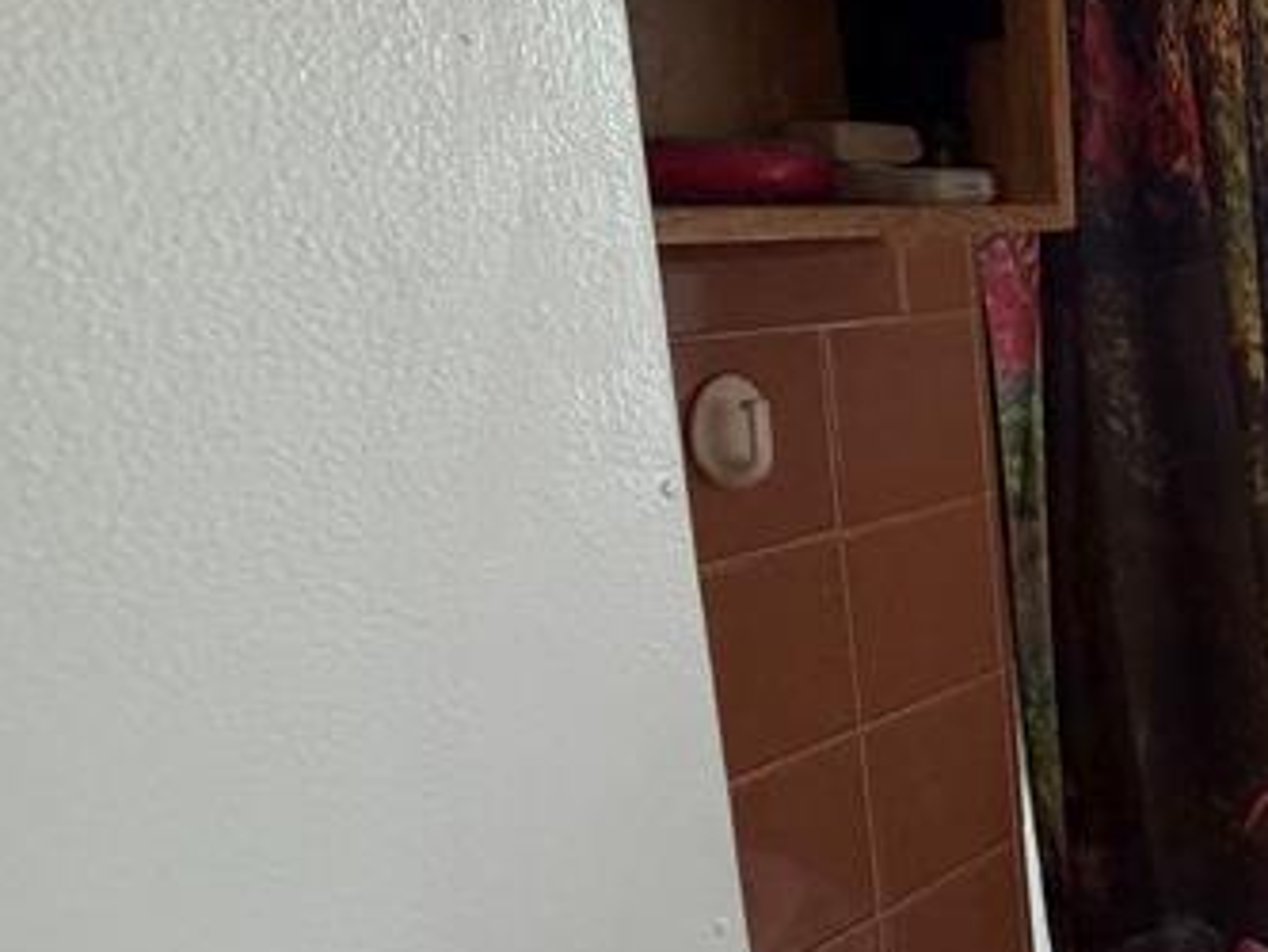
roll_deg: -0.4
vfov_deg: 33.6
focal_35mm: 43
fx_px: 1576
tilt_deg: -9.4
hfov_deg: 30.8
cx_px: 1763
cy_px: 461
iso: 320
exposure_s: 1/121
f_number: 2.2
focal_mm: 2.22
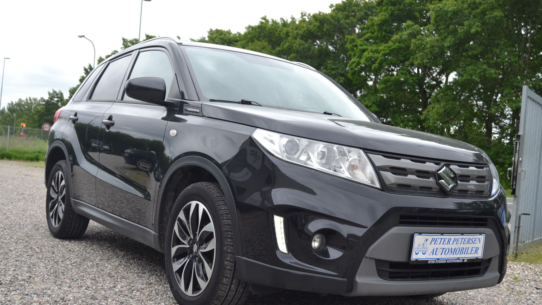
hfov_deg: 49.4
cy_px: 176
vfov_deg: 29.0
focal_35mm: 41
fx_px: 589
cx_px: 271
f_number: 6.3
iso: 100
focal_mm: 26
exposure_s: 1/160
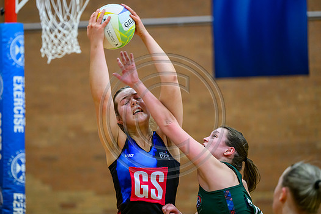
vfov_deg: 6.9
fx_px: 1765
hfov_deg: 10.4
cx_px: 141
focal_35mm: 198
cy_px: 115
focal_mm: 160
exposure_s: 1/640
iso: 3200
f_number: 2.8
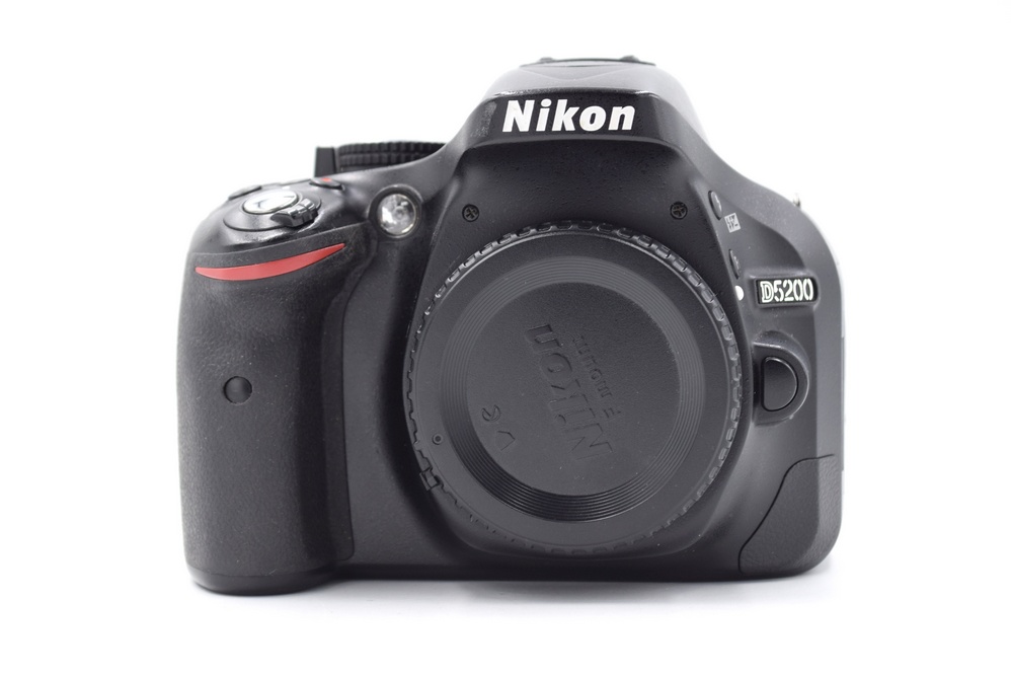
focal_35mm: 75
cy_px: 338
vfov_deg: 18.2
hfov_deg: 27.0
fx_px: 2108
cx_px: 506
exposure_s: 1/125
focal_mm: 50
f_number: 7.1
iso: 400
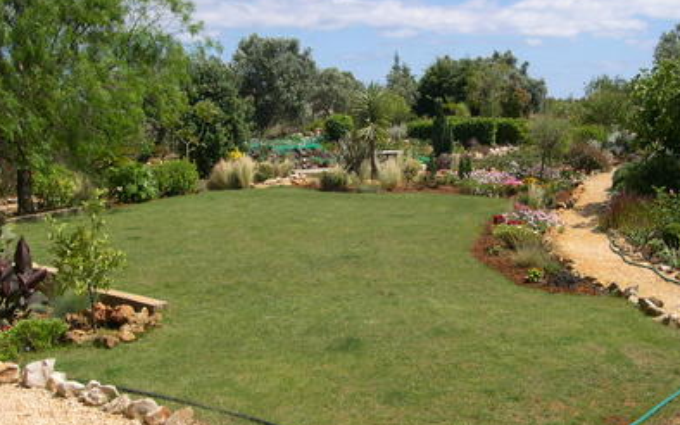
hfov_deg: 44.4
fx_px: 834
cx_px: 342
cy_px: 207
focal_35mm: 45
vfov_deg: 28.6
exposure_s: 1/215
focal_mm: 8
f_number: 7.6
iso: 100
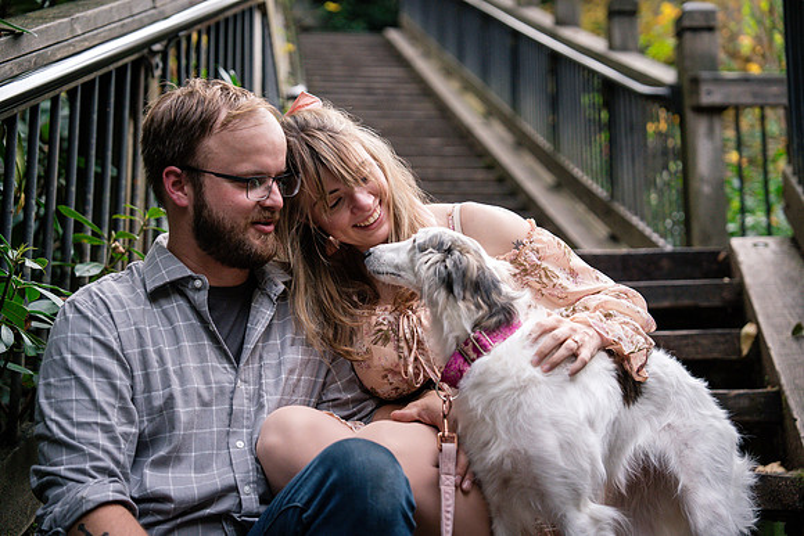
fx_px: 1363
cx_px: 402
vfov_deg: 22.3
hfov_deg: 32.9
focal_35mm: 61
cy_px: 268
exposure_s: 1/1250
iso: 2000
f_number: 2.8
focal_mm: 61
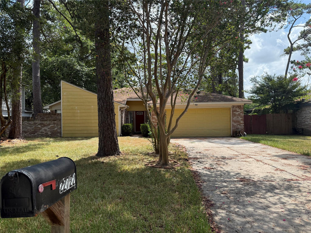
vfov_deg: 56.8
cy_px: 116
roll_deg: +0.9
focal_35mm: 24
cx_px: 156
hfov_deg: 71.6
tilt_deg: +1.3
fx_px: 216
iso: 100
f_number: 1.78
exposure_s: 1/3145
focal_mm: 6.76
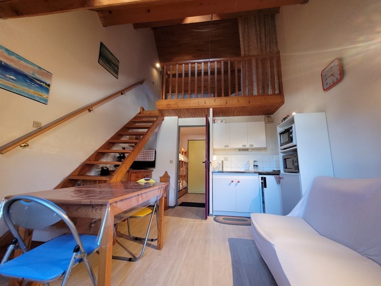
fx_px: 143
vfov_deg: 89.9
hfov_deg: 106.2
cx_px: 190
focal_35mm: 13
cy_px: 143
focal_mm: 1.74
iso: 320
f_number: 2.2
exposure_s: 1/50
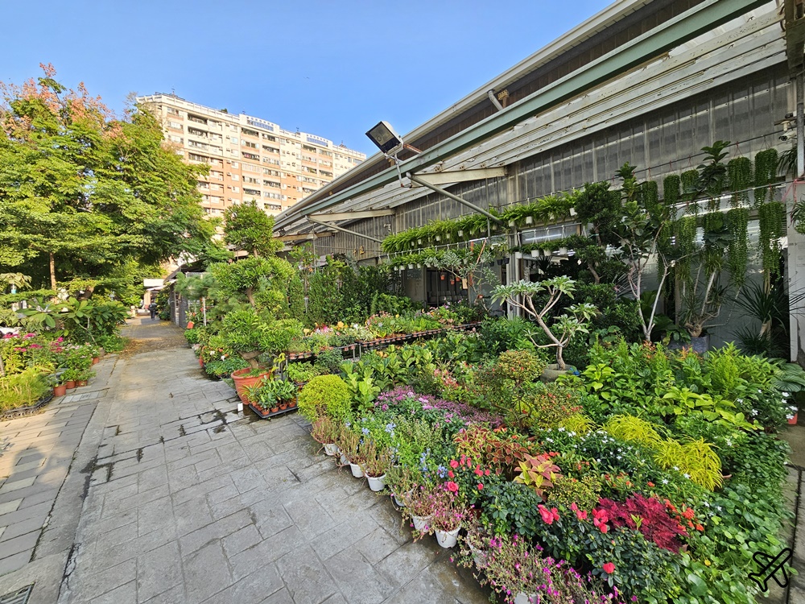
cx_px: 402
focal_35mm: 13
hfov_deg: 106.2
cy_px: 302
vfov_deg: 89.9
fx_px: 302
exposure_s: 1/296
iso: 50
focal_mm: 2.2
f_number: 2.2
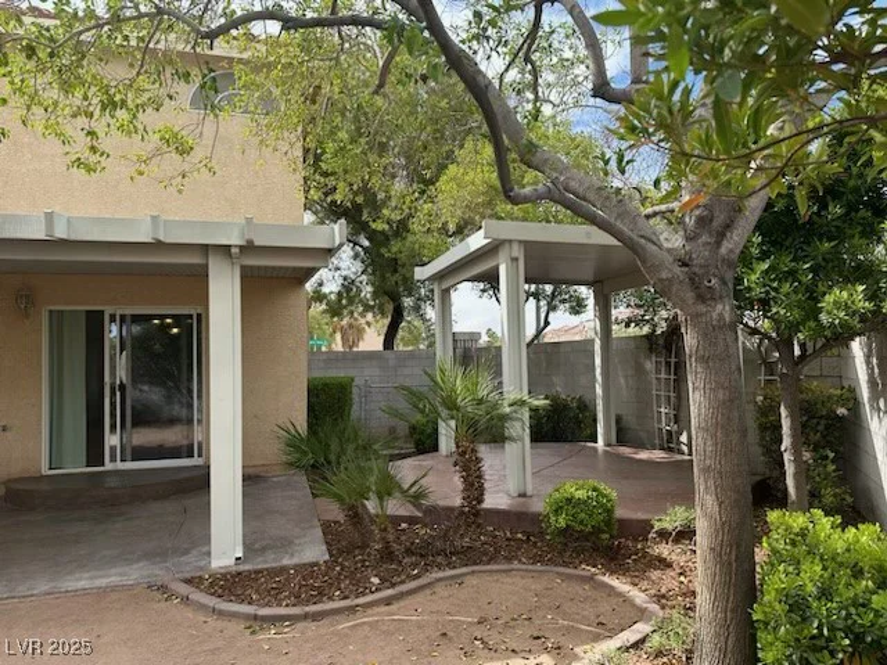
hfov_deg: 71.6
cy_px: 332
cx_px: 444
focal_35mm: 24
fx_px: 615
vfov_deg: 56.8
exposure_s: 1/1562
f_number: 1.78
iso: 80
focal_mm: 6.86
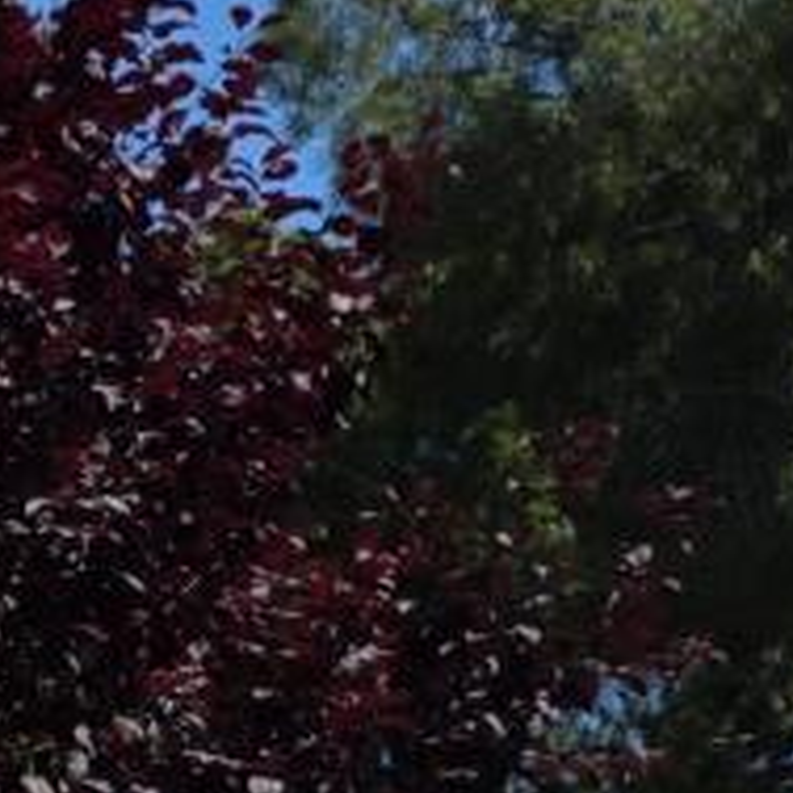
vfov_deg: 9.6
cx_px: -1510
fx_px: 4173
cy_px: 1949
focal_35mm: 161
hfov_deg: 9.0
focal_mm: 6.25
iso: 80
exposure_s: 1/6574
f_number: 1.7
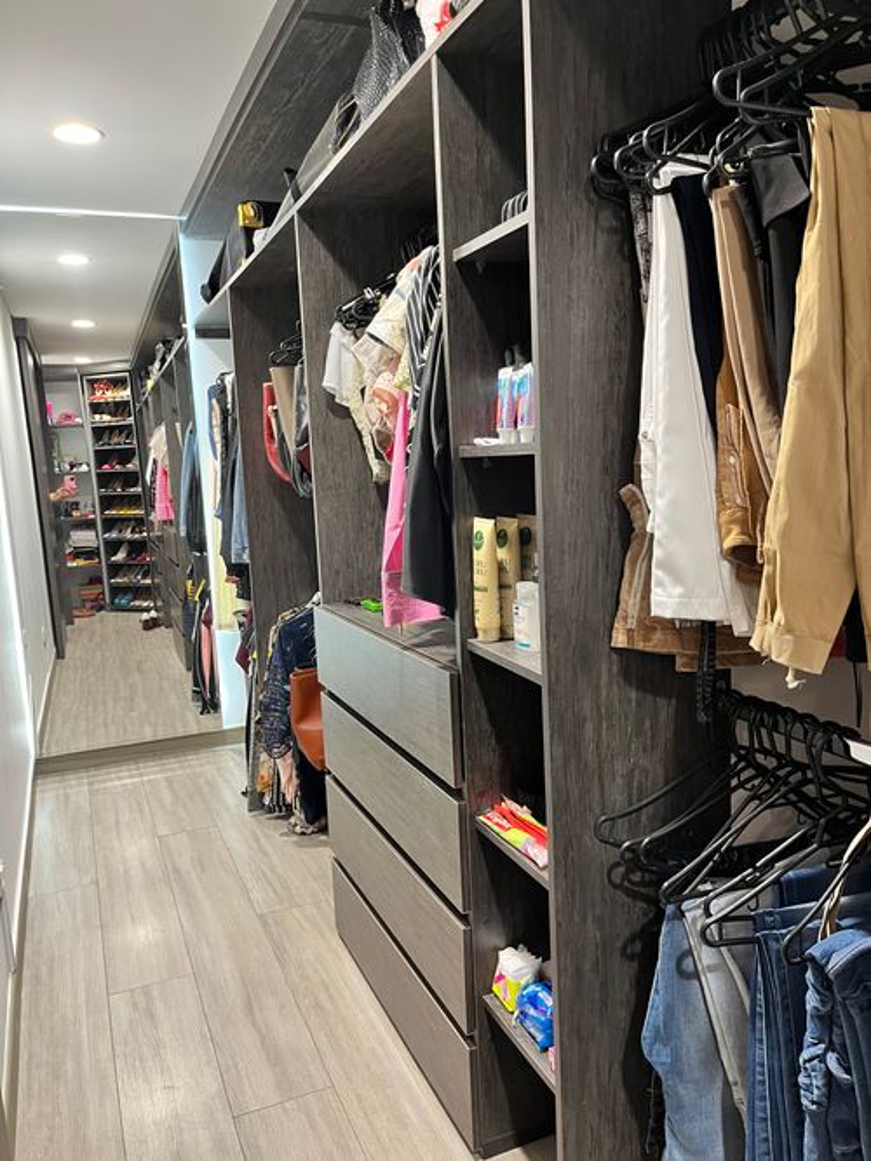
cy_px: 580
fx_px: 873
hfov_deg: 53.0
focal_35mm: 26
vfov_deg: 67.3
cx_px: 436
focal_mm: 5.1
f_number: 1.6
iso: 250
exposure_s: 1/60
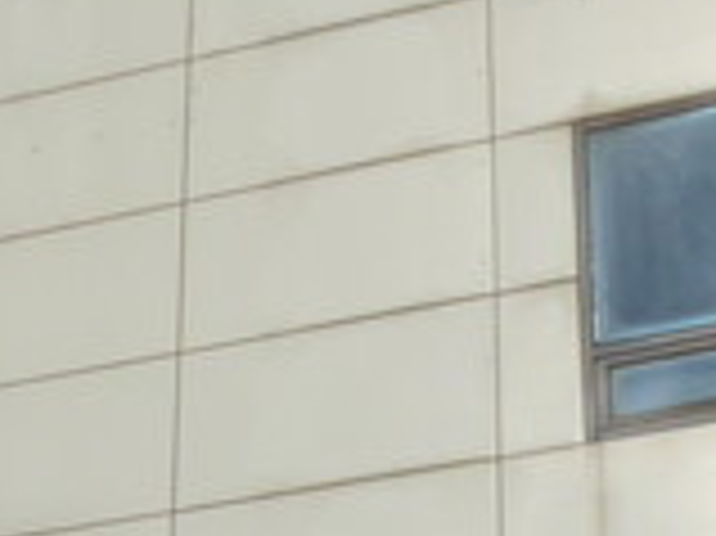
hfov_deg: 12.4
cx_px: -185
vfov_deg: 9.5
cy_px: 550
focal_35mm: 155
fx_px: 3204
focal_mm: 4.3
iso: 100
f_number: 5
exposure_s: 1/2000
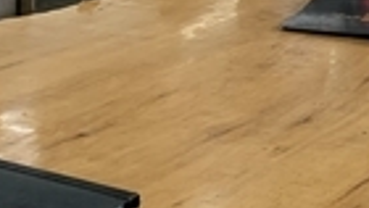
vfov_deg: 9.5
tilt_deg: -1.5
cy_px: -192
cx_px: 498
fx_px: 1185
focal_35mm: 121
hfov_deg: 16.6
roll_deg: -3.3
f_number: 1.8
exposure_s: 1/82
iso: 100
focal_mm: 4.25
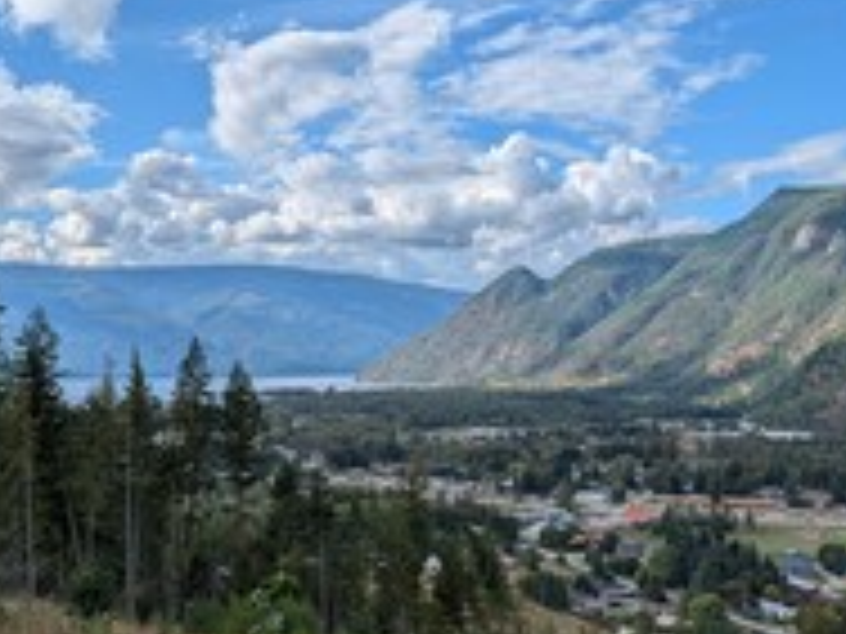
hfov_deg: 42.1
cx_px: 410
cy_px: 281
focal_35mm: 45
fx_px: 1100
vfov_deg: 32.2
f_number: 1.68
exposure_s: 1/1610
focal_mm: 6.9
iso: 20
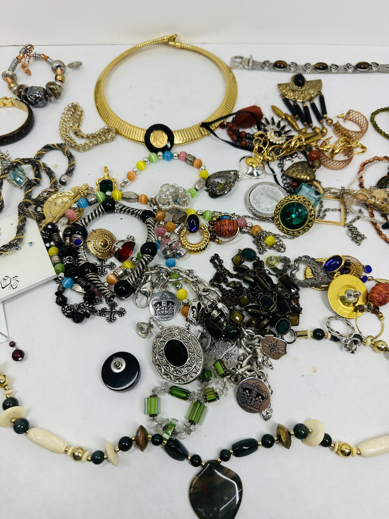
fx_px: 360
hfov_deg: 56.8
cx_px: 194
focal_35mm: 24
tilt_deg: -63.8
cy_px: 260
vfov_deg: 71.6
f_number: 1.78
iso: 80
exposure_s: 1/1062
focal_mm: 6.86
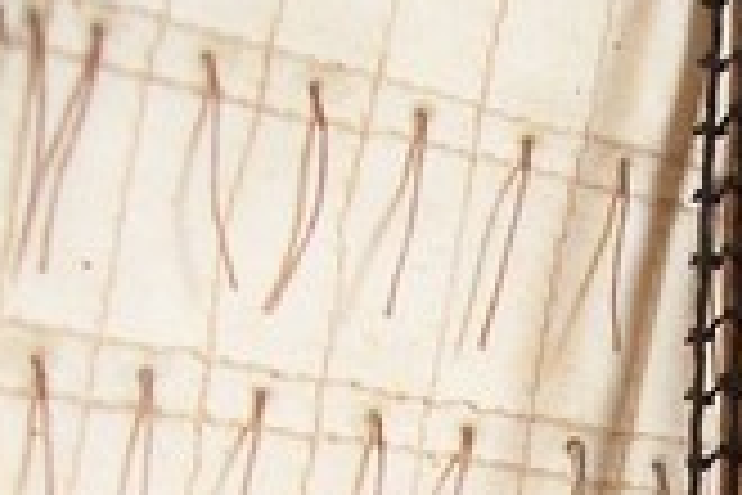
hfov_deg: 12.9
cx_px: 782
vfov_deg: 8.3
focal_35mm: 157
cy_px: 994
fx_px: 3236
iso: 100
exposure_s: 1/45
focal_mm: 8
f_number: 3.4
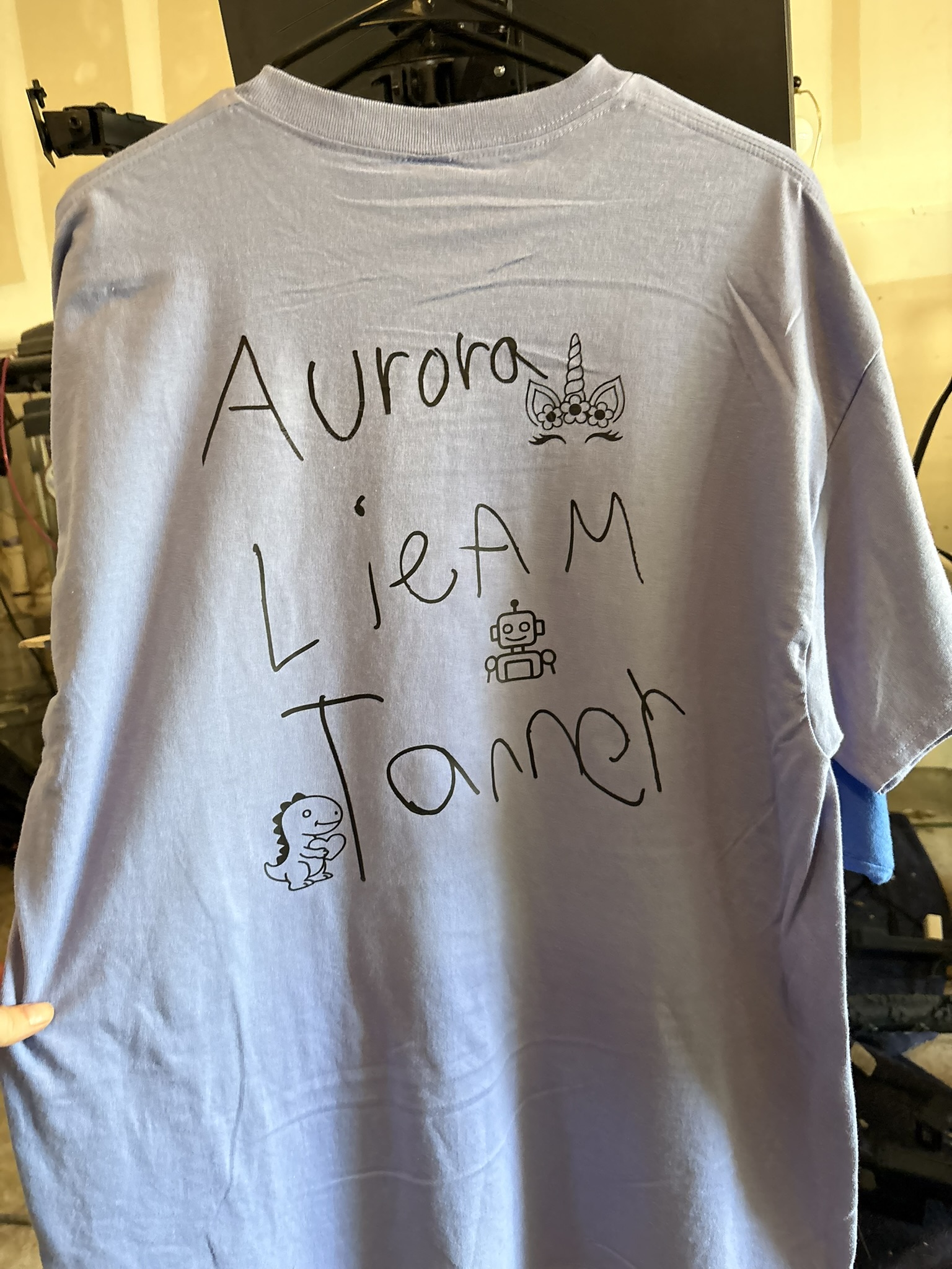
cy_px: 634
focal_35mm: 26
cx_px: 476
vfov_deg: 67.3
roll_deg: +5.1
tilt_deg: -7.0
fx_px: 953
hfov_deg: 53.1
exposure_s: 1/60
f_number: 1.6
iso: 400
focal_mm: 5.96
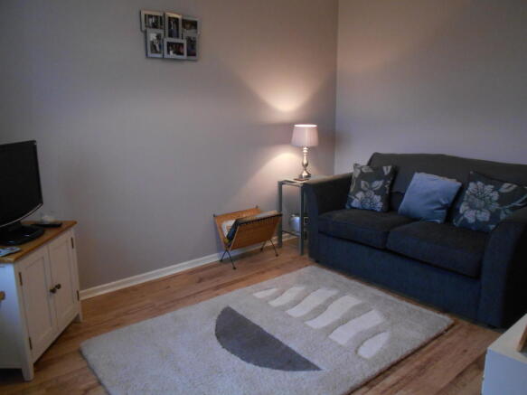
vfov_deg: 53.0
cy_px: 198
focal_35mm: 26
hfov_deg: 67.3
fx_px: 396
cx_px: 264
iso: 400
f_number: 3.2
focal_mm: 4.6
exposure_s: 1/30
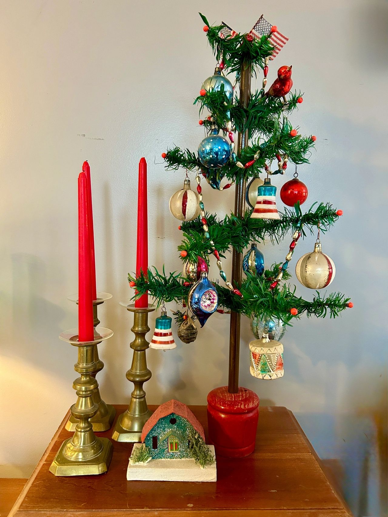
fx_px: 389
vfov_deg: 67.3
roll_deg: -1.6
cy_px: 258
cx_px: 194
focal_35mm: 26
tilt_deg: -4.5
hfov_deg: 53.1
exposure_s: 1/60
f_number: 1.5
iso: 400
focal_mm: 5.7
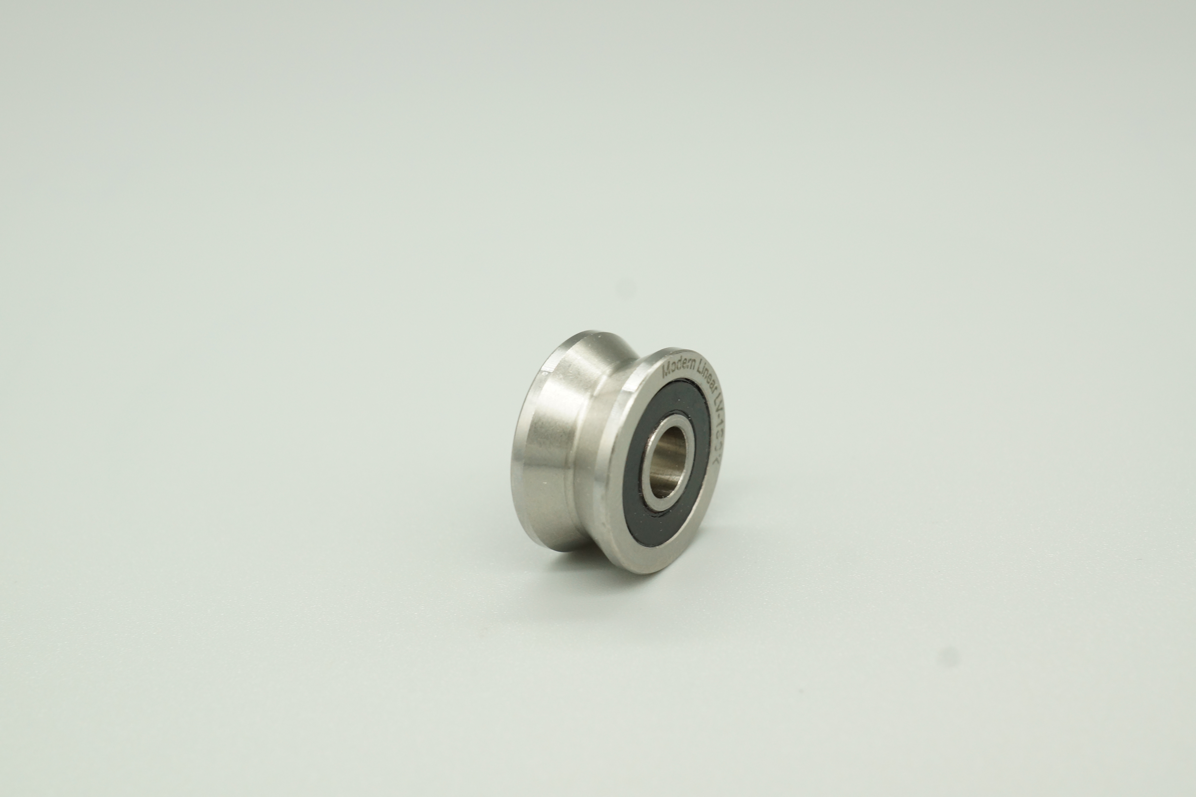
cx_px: 598
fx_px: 2491
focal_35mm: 75
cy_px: 398
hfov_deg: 27.0
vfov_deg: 18.2
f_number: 8
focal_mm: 50
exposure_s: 1/60
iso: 400
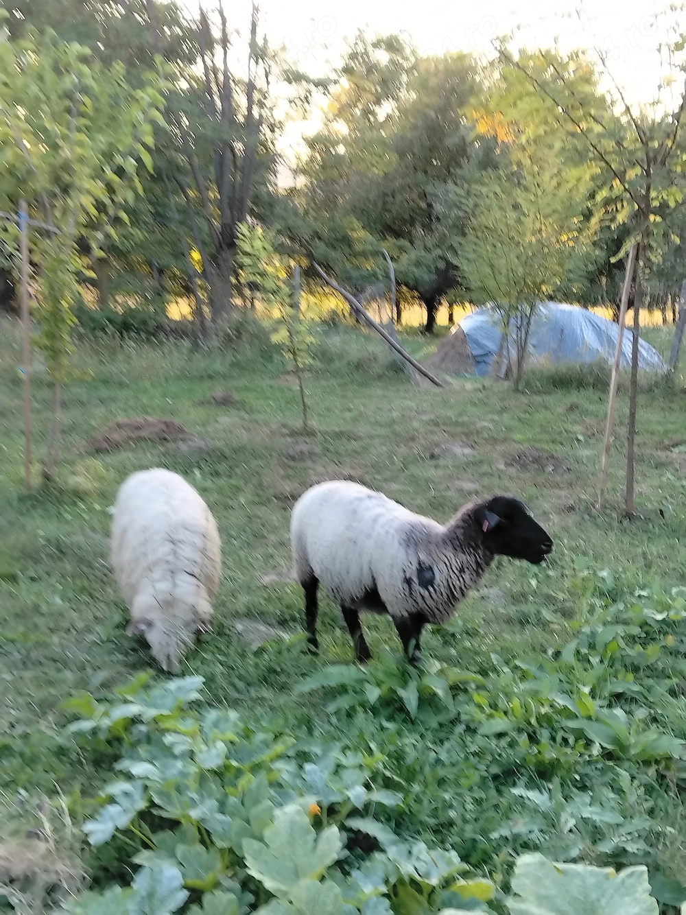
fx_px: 1189
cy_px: 458
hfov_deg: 32.2
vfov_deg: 42.1
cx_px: 343
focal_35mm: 45
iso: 166
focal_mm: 4.05
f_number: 1.8
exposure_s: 1/50
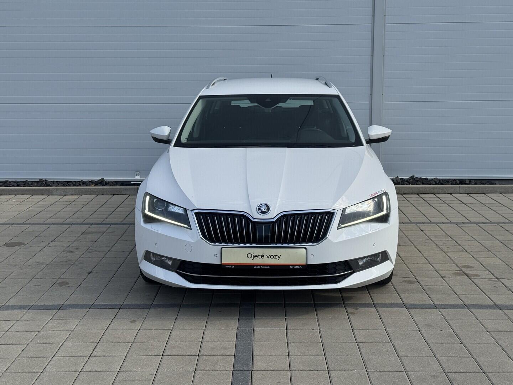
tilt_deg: -8.2
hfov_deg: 39.7
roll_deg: +0.2
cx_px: 256
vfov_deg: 30.3
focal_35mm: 48
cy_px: 192
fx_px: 711
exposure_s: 1/2959
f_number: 1.78
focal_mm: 6.76
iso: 64
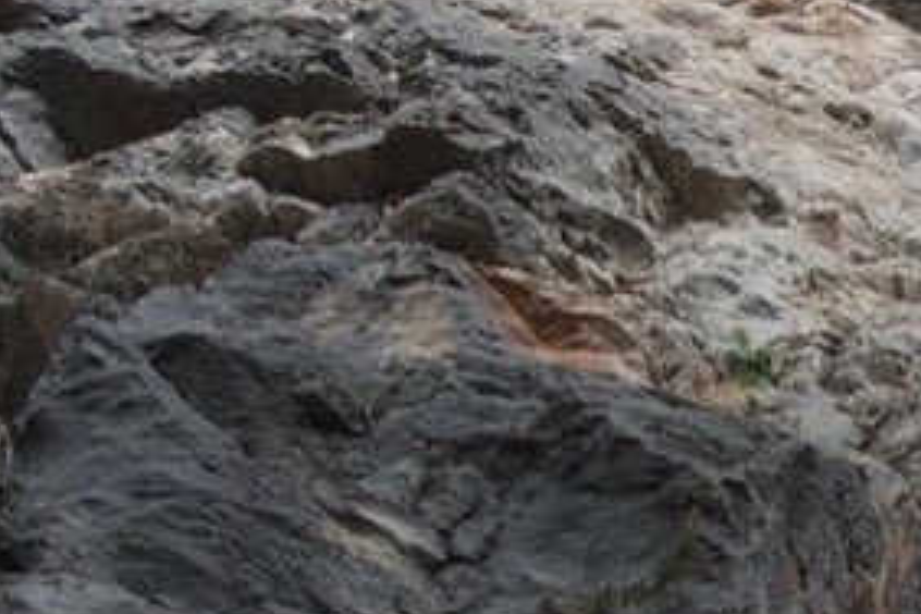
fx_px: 4349
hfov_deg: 10.3
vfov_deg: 8.0
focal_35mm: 170
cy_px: 833
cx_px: 2286
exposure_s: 1/250
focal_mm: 20
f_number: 6.3
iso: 100
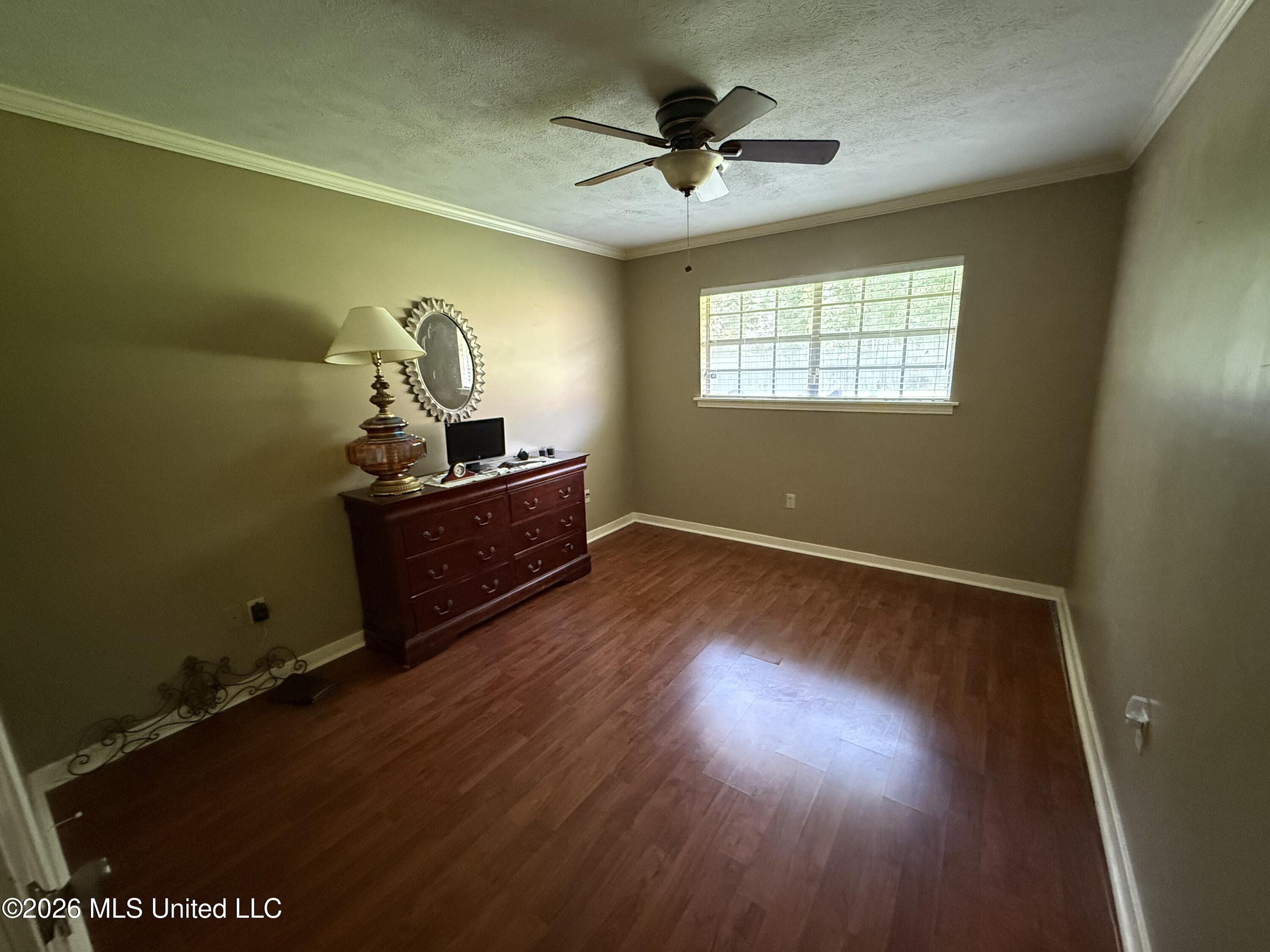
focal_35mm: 14
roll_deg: +1.3
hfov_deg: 102.1
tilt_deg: -12.6
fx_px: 514
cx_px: 635
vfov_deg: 85.7
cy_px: 476
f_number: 2.2
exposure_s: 1/60
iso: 1000
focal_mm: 2.22
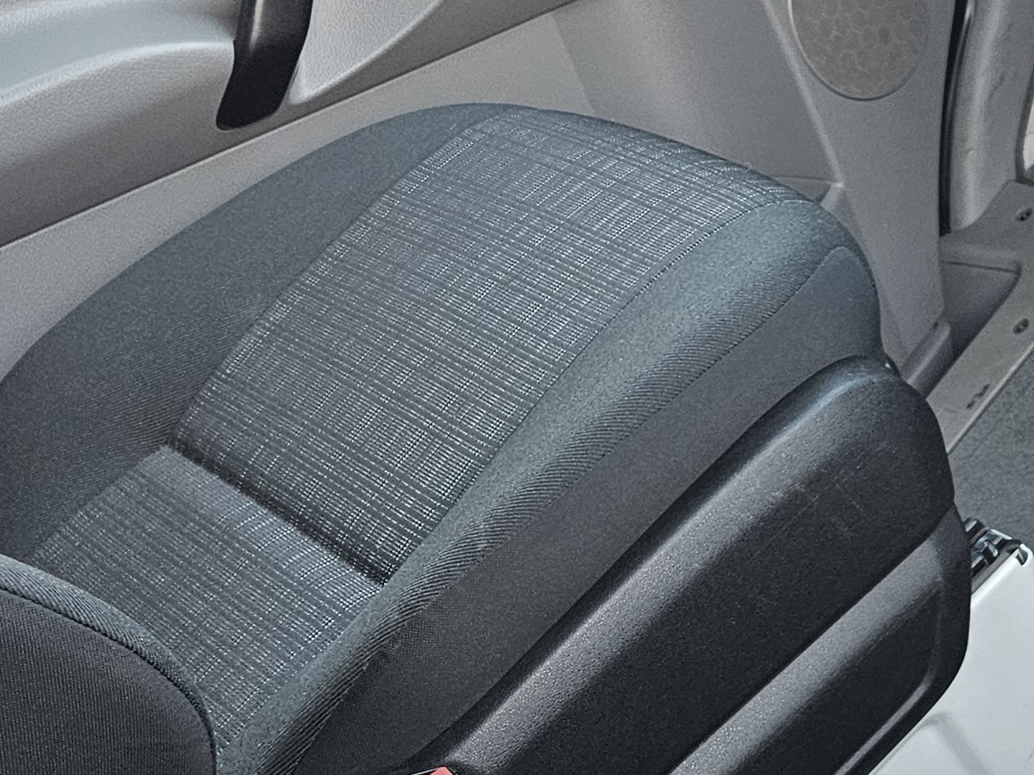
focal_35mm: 73
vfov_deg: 20.1
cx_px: 1619
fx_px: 2181
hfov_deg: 21.6
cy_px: 230
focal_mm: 6.3
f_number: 1.7
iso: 400
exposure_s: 1/142
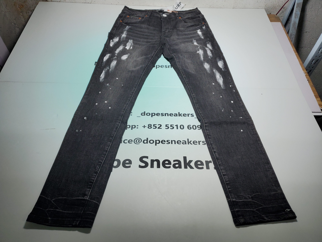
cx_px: 161
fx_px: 242
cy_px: 121
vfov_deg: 53.1
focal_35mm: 26
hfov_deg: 67.3
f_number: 1.5
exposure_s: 1/515
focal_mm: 4.3
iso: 50
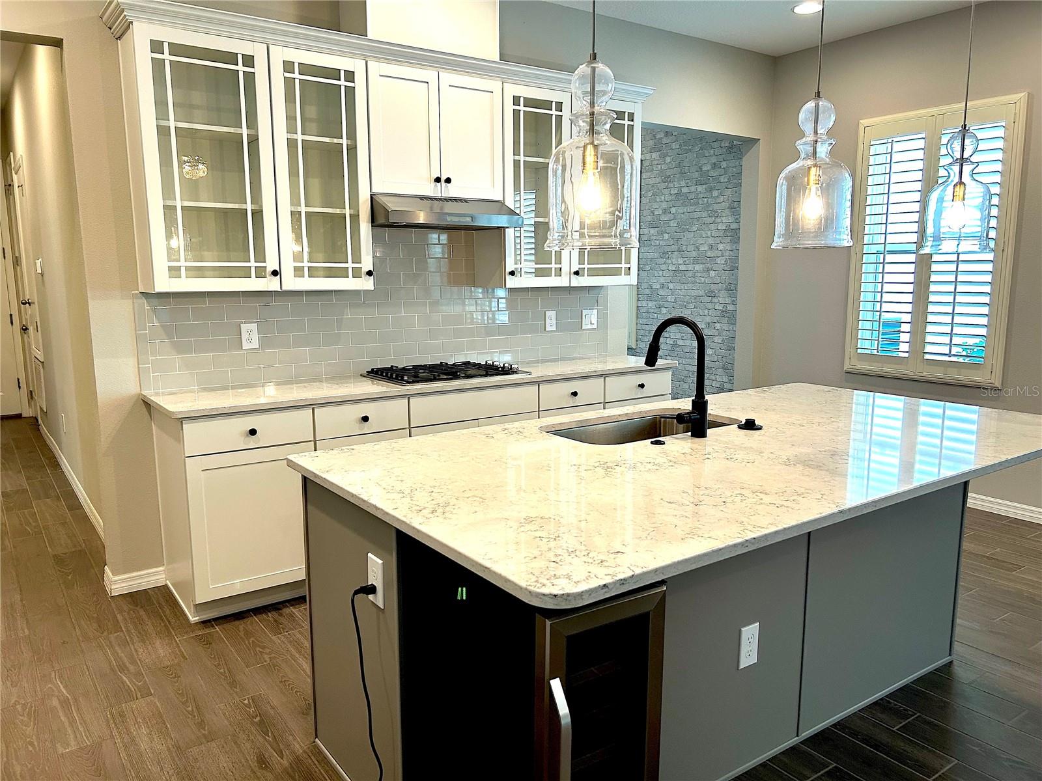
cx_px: 521
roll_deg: +0.3
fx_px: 783
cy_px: 390
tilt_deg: -9.3
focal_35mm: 26
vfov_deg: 53.1
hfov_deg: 67.3
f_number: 1.5
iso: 125
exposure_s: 1/120
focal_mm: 5.7
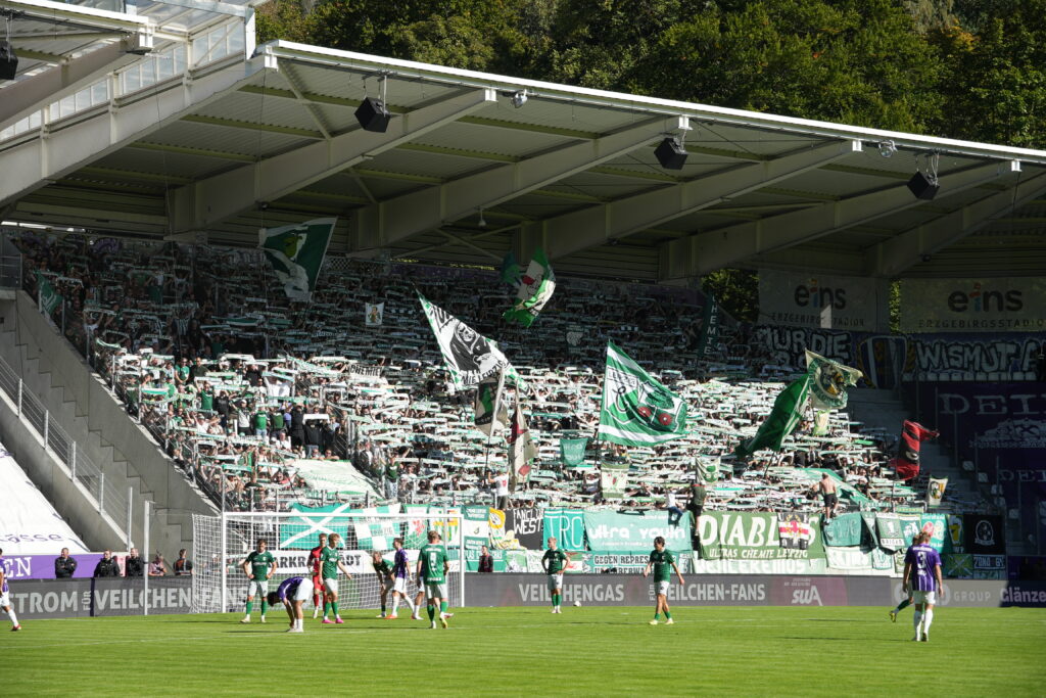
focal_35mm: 84
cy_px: 349
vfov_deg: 16.3
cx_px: 523
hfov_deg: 24.2
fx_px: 2441
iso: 100
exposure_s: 1/400
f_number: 5.6
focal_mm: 56
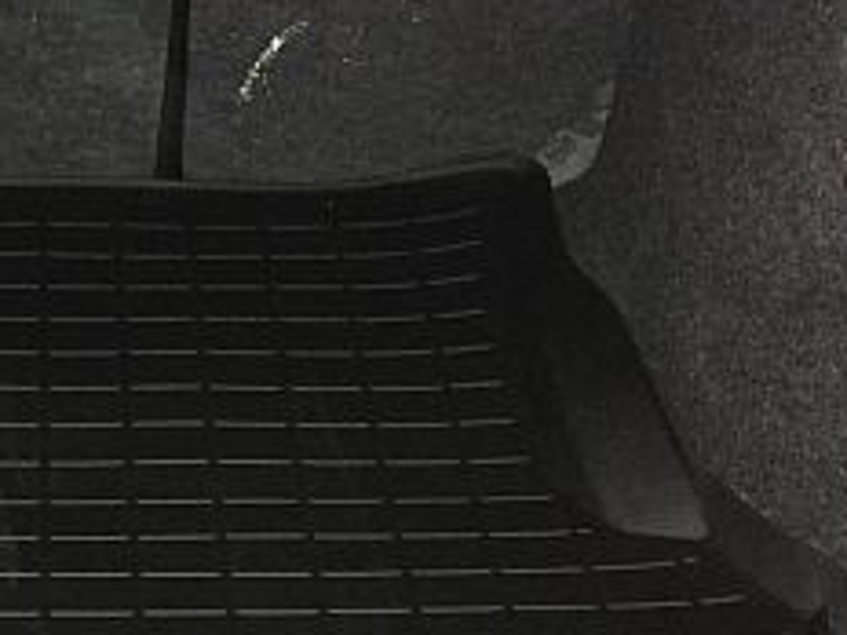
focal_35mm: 80
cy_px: 664
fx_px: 1957
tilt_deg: -35.6
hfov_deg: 23.7
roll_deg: -0.9
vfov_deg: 17.9
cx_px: 80
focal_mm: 4.15
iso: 320
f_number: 2.2
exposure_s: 1/16
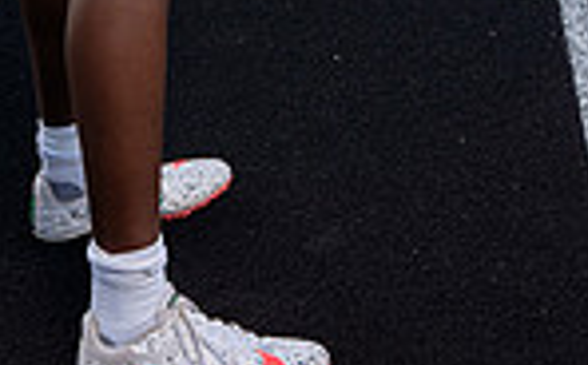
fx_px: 1888
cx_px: 107
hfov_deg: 17.5
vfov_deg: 9.9
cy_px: -456
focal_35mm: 118
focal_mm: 38
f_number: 8
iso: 320
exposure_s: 1/250
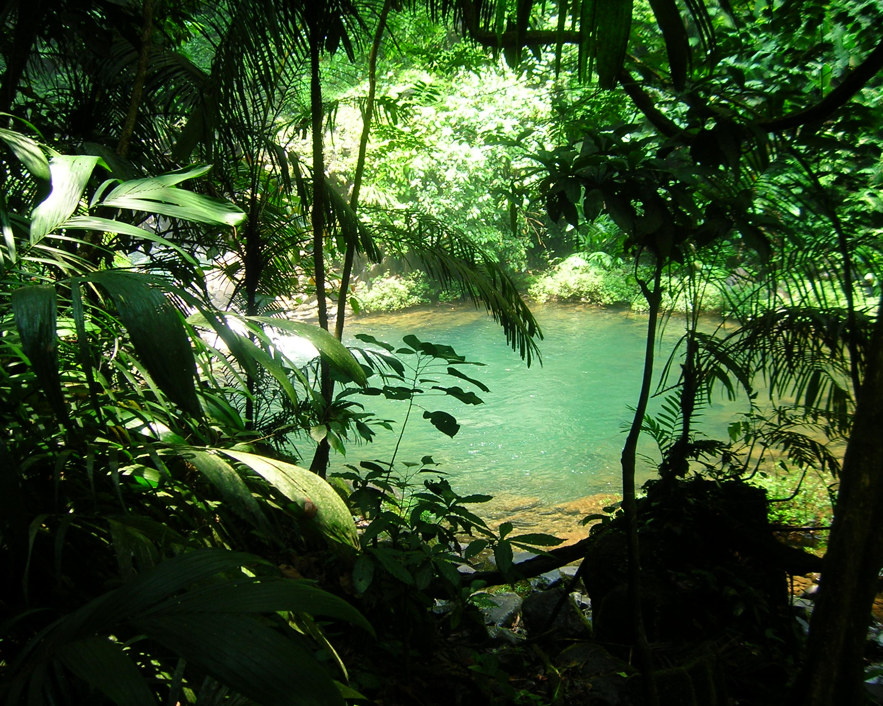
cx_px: 466
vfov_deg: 41.2
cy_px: 353
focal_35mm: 36
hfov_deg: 50.3
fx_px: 941
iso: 50
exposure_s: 1/46.2
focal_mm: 5.7
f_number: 2.9
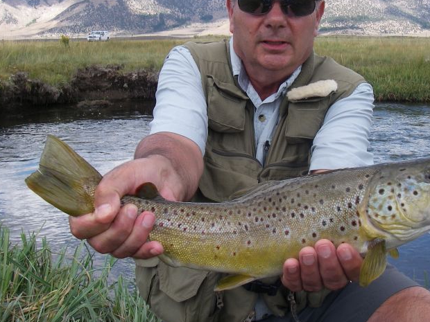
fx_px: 609
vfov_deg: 29.6
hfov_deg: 38.8
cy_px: 127
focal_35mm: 49
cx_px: 246
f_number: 6.6
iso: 64
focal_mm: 6.3
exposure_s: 1/100
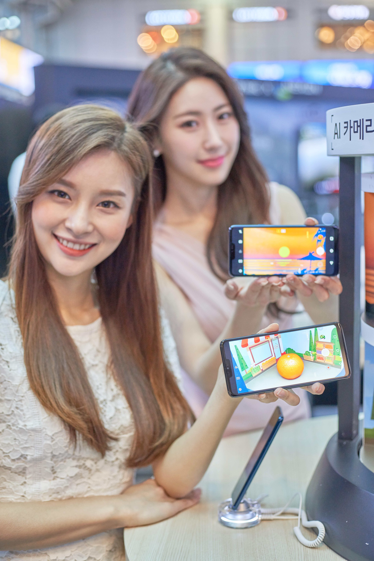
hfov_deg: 27.0
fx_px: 779
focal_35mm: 50
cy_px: 280
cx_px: 187
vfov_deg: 39.6
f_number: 2.8
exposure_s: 1/100
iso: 500
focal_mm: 50
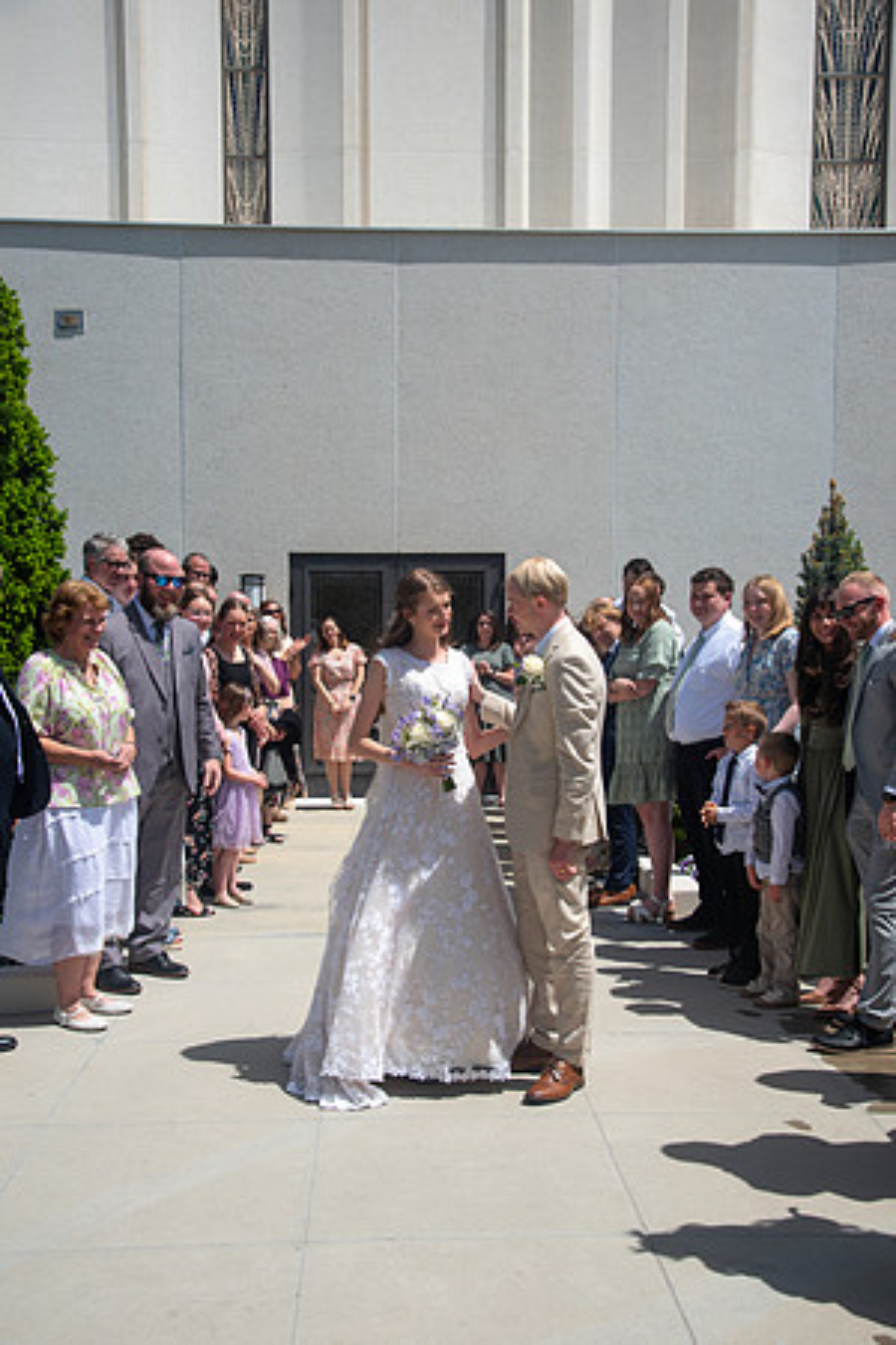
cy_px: 672
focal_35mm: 40
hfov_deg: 33.4
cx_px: 448
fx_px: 1493
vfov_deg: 48.5
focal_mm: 40
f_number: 6.3
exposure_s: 1/400
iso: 100
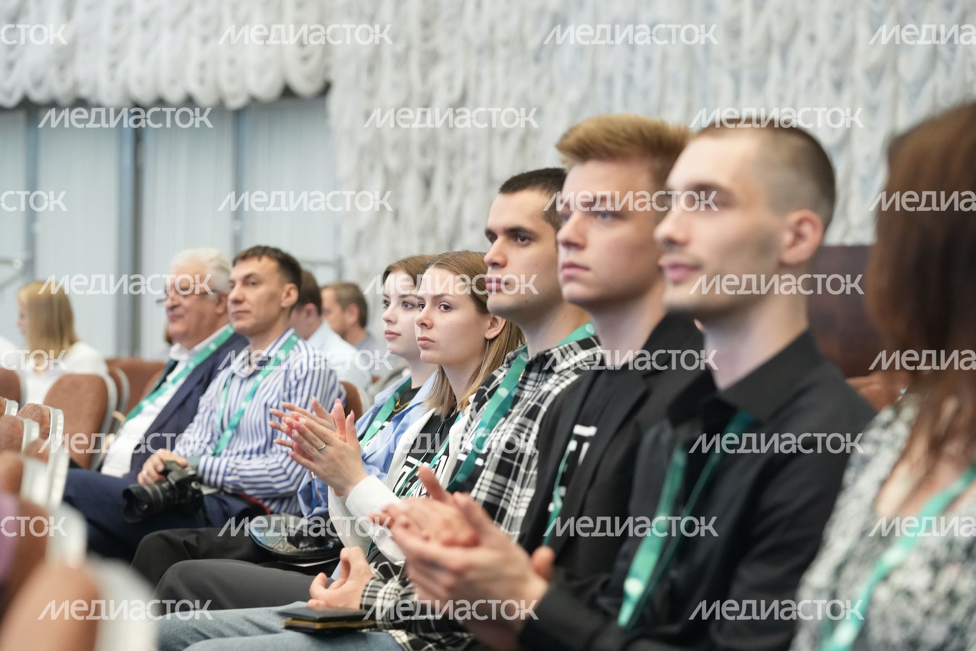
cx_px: 488
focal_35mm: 94
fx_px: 2549
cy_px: 326
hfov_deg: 21.7
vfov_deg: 14.6
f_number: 4
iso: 4000
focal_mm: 94
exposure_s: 1/250
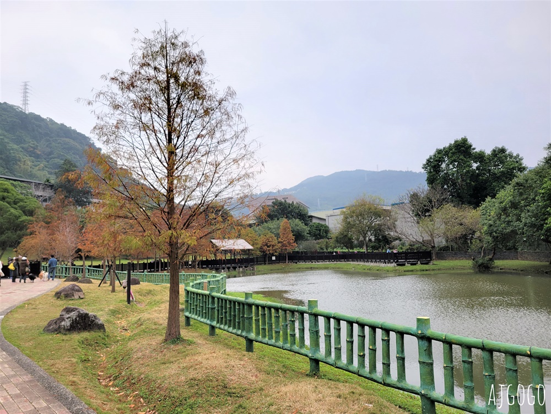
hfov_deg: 67.3
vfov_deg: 53.1
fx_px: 414
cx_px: 276
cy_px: 207
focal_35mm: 26
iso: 40
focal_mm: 5.4
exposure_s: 1/147
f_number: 1.8
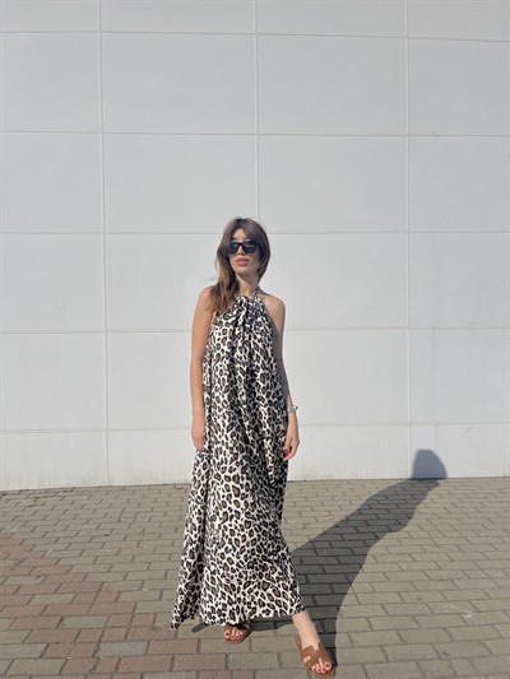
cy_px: 340
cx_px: 255
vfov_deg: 67.3
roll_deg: +0.5
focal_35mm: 26
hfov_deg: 53.1
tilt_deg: -1.1
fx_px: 511
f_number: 1.6
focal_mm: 5.1
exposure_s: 1/7874
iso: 50
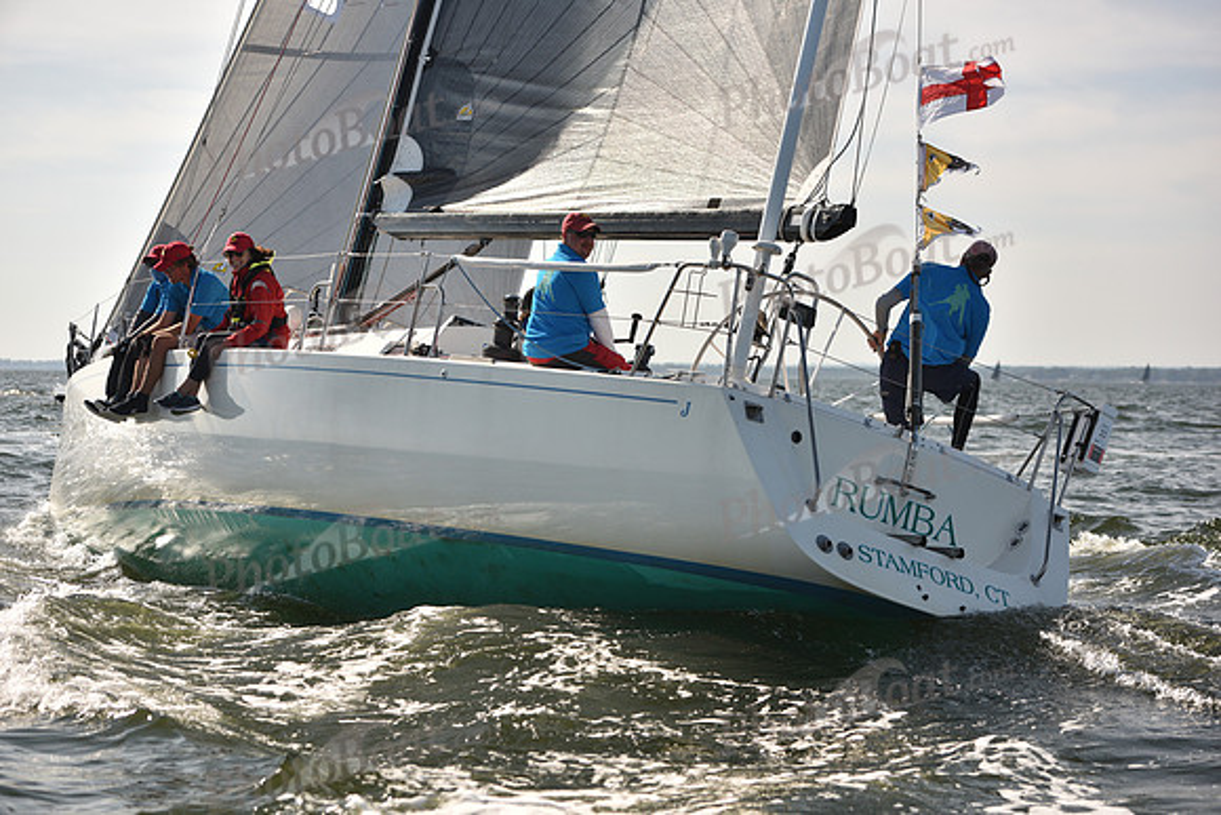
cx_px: 610
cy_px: 408
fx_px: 2375
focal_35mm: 70
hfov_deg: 28.8
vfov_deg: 19.5
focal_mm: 70
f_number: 4.5
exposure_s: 1/1000
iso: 250
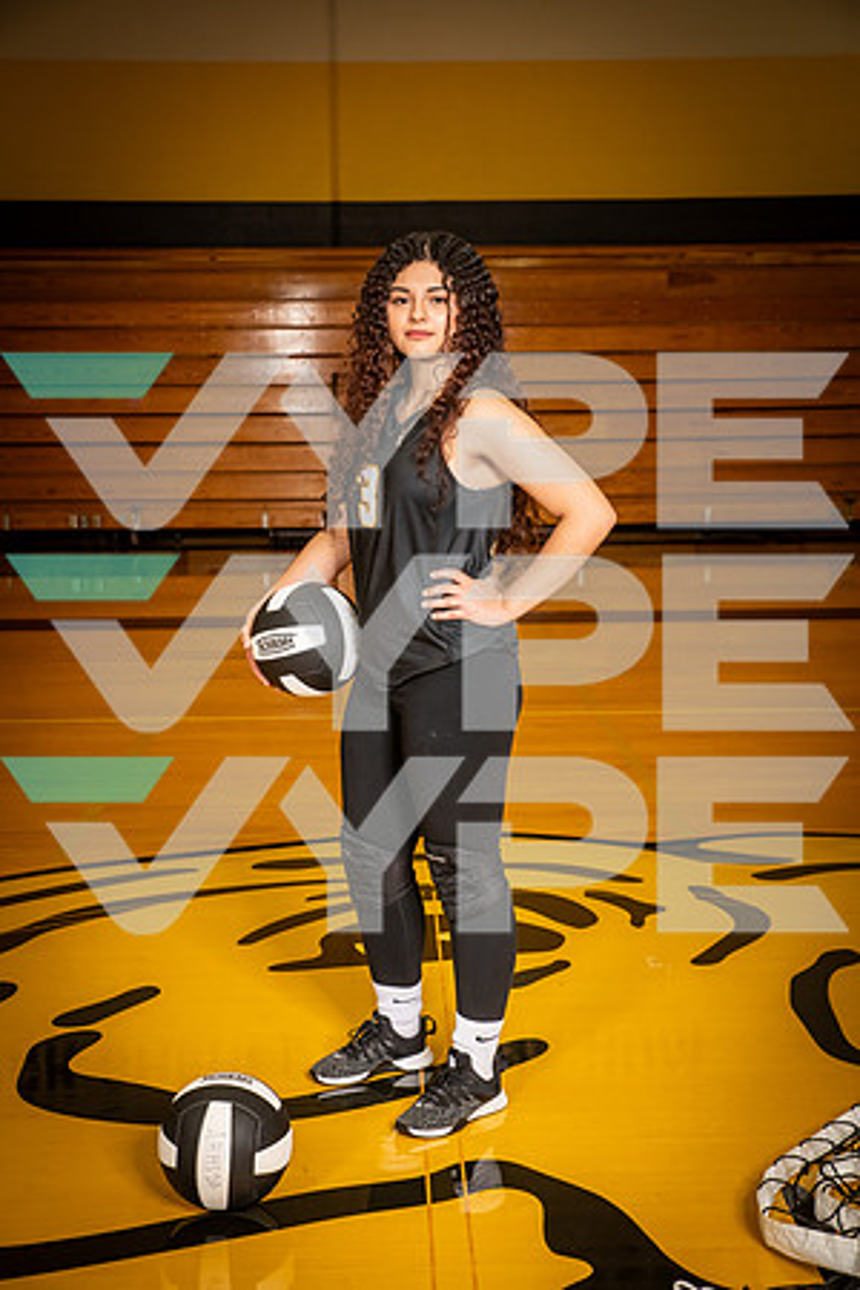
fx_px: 1971
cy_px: 645
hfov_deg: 24.6
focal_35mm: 55
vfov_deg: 36.2
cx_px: 430
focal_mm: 55
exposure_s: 1/320
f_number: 7.1
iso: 800
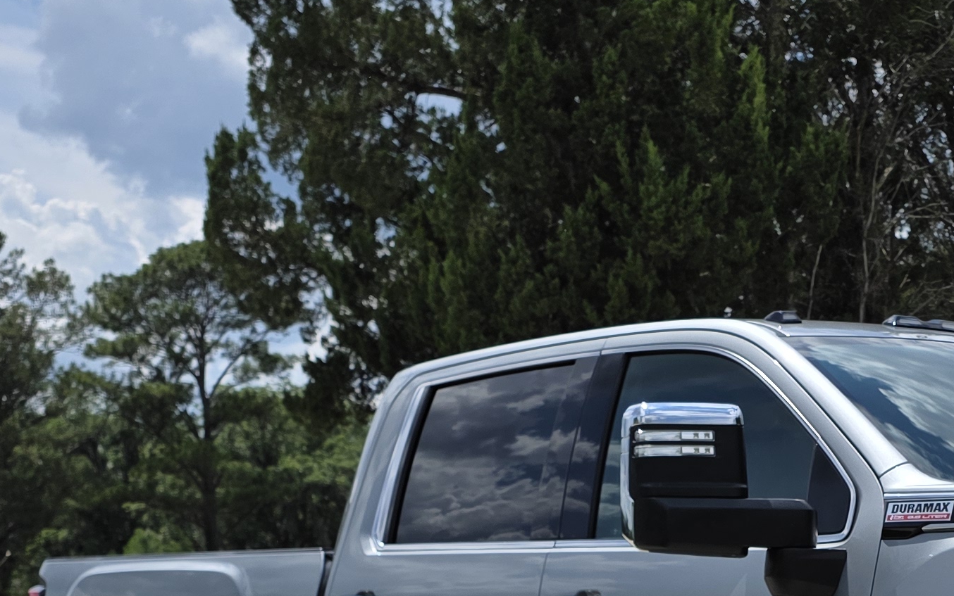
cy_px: 845
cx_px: 807
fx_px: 1872
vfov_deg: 16.7
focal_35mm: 72
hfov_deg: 27.8
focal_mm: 6.3
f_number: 1.7
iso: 80
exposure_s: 1/7944
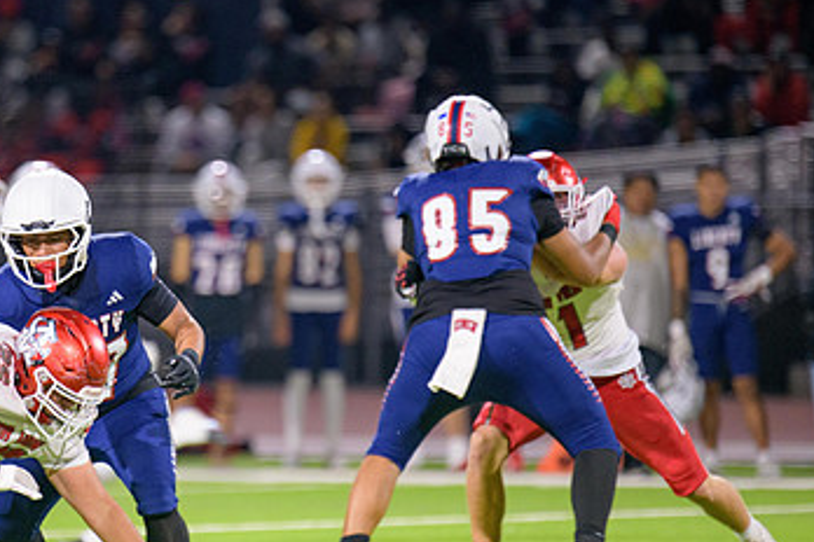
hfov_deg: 4.1
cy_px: 349
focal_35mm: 500
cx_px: 213
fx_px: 11305
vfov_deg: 2.7
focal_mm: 300
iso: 2000
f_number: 2.8
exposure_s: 1/250
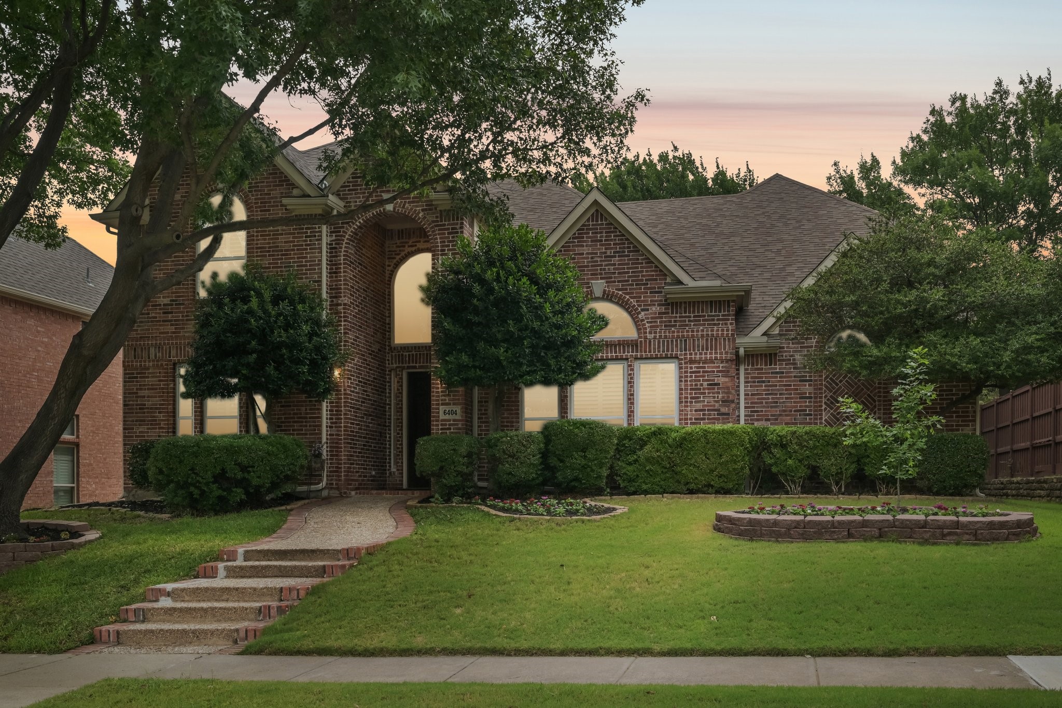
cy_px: 354
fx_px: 826
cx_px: 531
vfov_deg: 46.4
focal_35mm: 28
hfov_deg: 65.5
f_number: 8
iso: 400
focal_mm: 28
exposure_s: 1/100
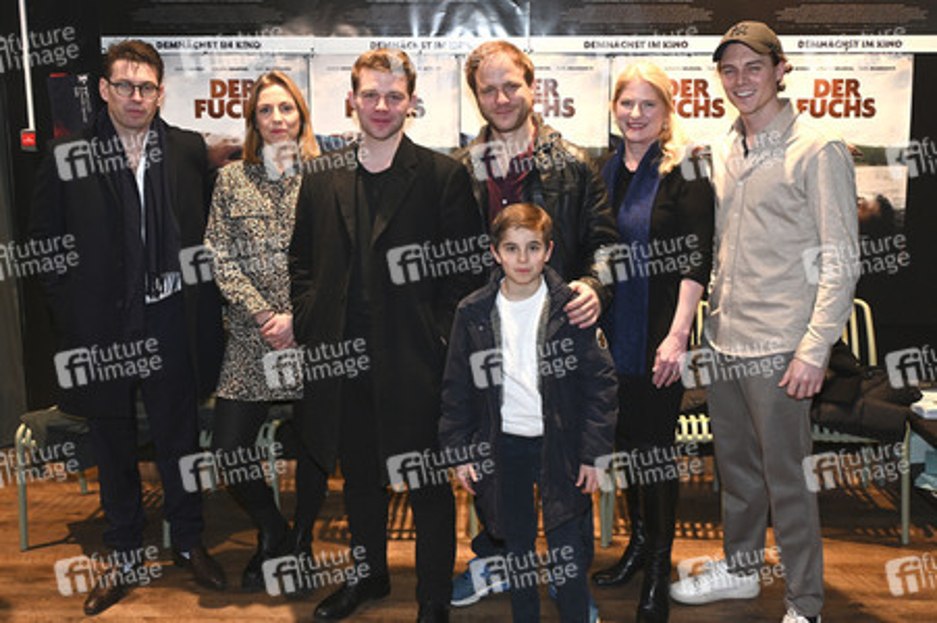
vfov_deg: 44.9
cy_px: 312
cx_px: 468
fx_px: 754
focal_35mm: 29
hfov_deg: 63.7
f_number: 4.5
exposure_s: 1/125
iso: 1250
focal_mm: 29
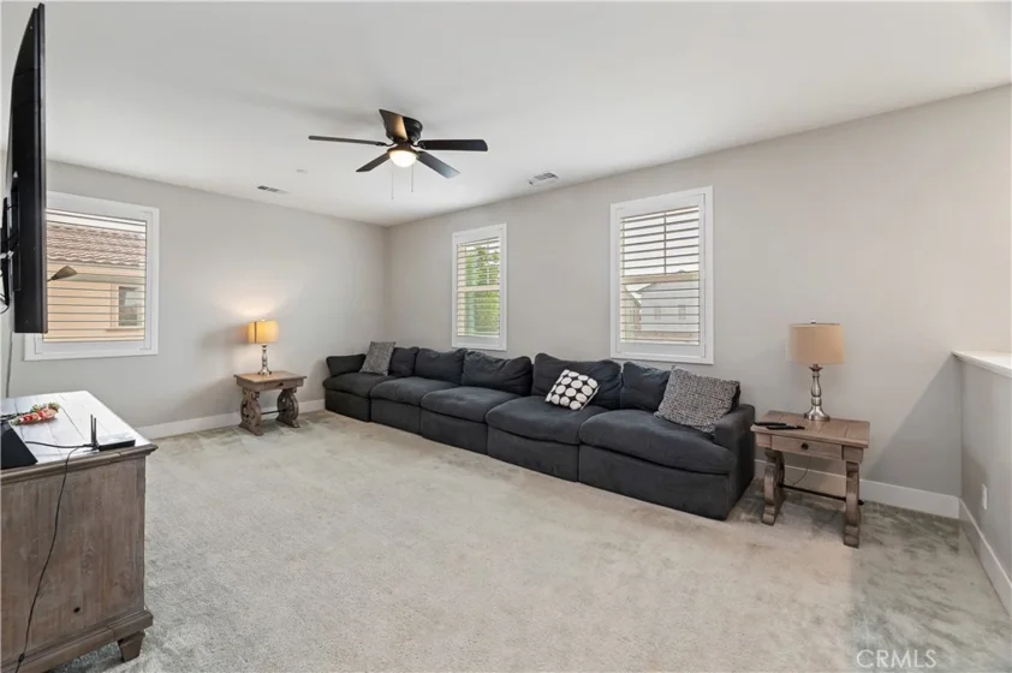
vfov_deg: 81.1
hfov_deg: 104.3
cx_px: 506
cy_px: 336
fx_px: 393
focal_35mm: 14
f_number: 10
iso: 500
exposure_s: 1/8
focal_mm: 14
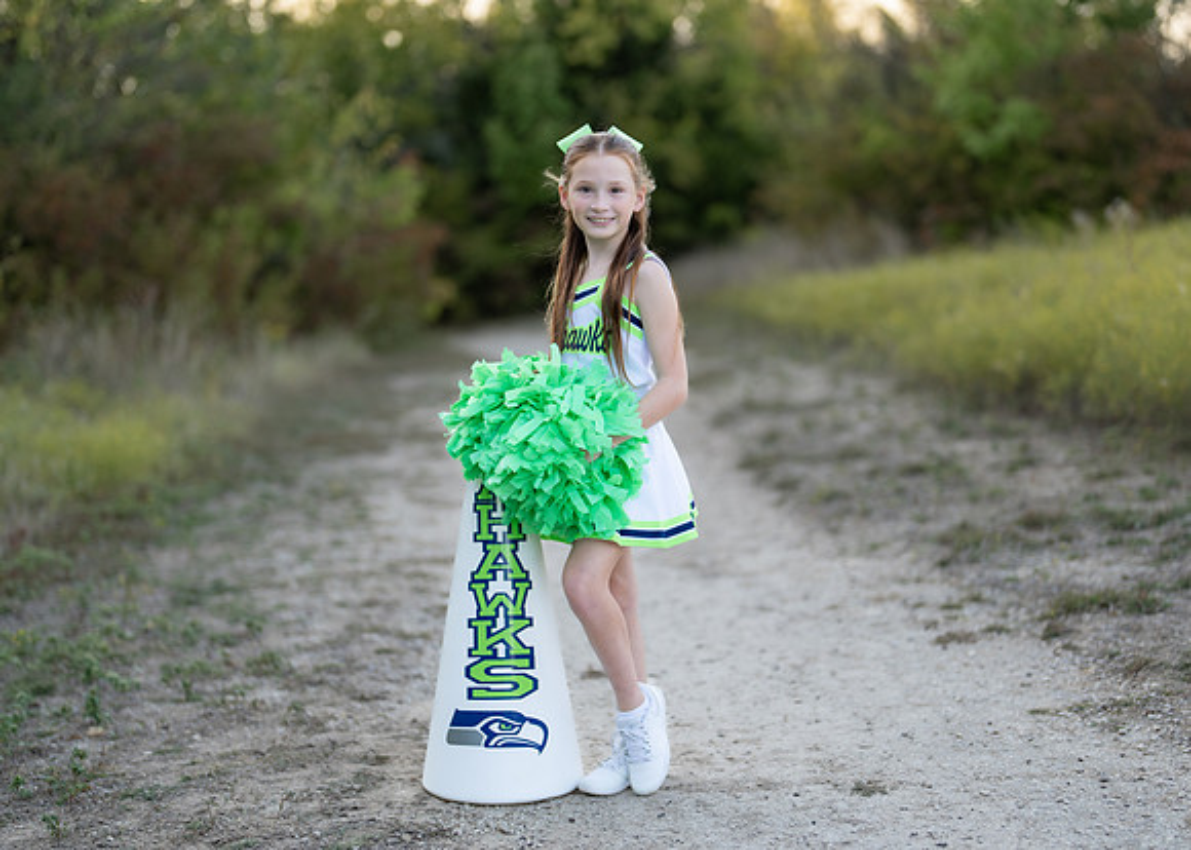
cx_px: 605
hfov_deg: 31.6
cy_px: 429
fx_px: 2106
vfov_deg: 22.8
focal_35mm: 62
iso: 100
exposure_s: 1/1000
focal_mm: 50
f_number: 1.2
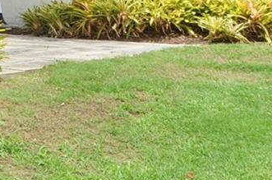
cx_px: -311
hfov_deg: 10.6
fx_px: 1312
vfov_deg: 7.6
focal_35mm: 174
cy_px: -145
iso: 100
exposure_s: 1/320
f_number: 9
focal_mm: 24
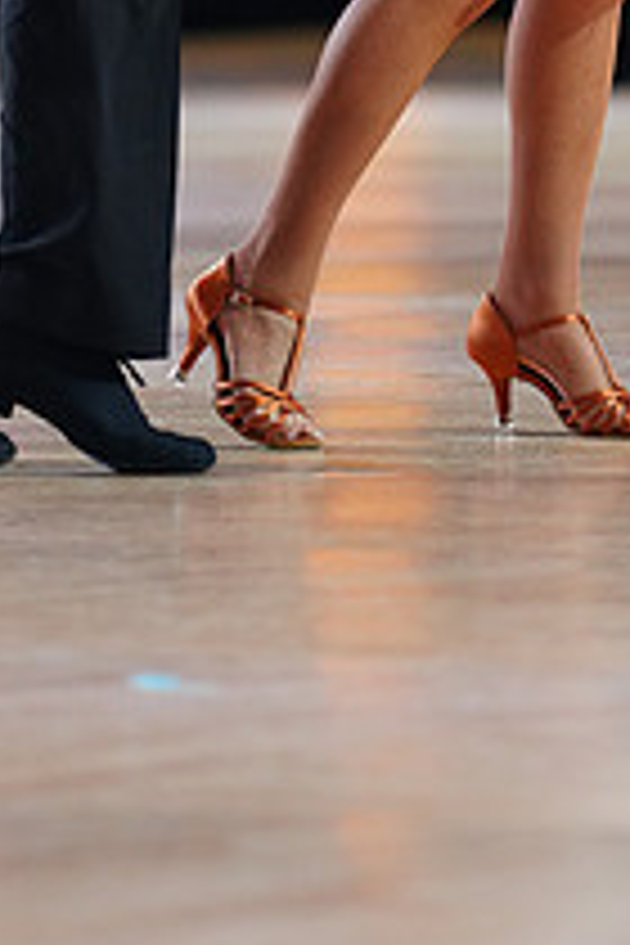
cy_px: -252
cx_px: 295
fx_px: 14515
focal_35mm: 553
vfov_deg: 3.7
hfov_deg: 2.5
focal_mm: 200
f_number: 2.8
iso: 2000
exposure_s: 1/500
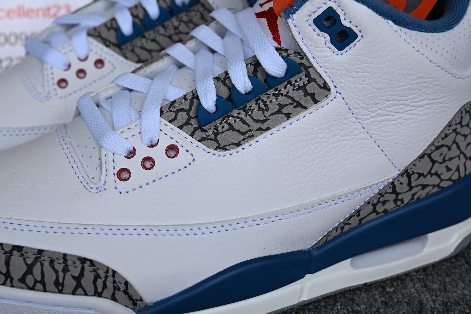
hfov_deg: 33.9
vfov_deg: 22.9
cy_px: 100
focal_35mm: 59
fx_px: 771
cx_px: 200
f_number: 5
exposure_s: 1/100
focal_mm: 32.5
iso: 100
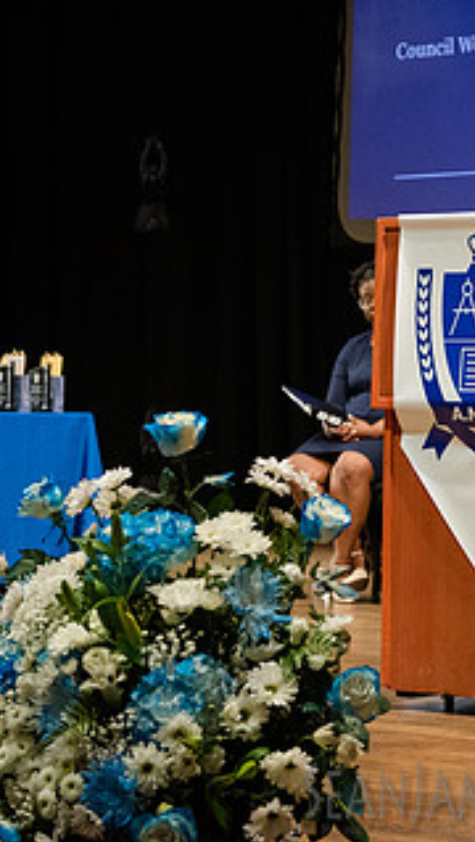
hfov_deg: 10.3
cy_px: 306
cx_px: 579
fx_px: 2591
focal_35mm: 116
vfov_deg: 18.4
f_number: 4
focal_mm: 56
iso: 5000
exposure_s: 1/200
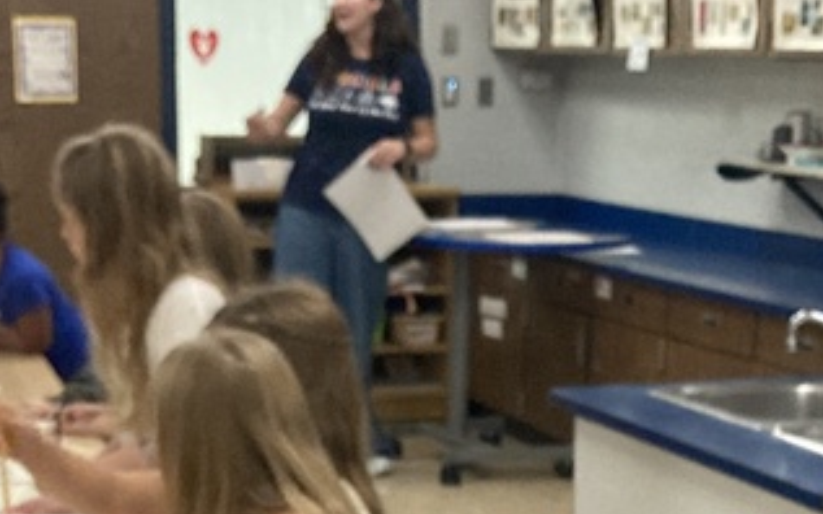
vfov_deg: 12.8
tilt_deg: -17.9
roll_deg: +0.2
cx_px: 371
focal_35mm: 96
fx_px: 2153
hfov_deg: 21.6
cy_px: 805
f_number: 1.8
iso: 320
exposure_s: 1/30
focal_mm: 3.99
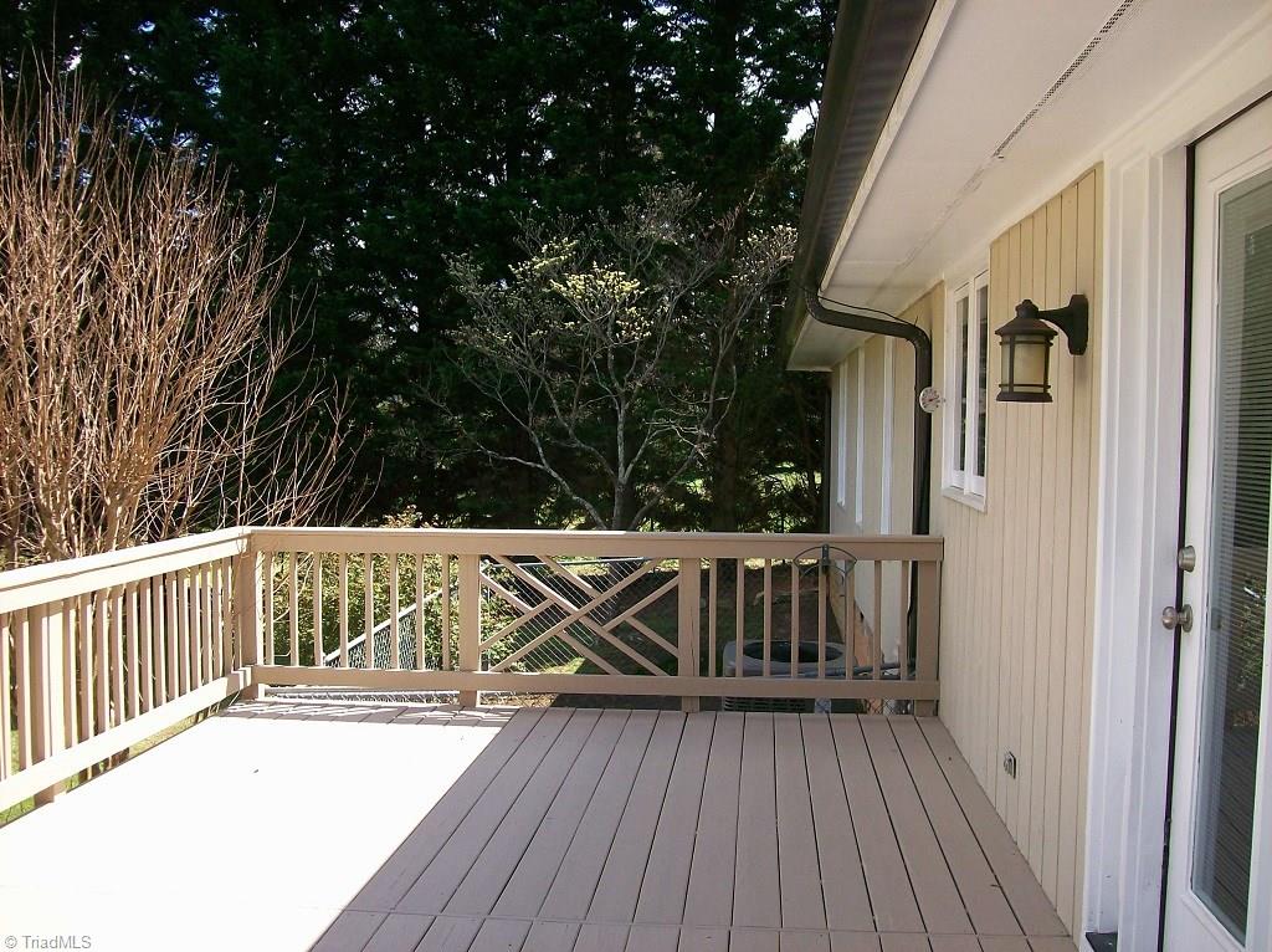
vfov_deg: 39.6
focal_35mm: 36
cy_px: 476
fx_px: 1322
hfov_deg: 51.4
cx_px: 636
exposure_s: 1/515
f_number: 2.7
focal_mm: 6
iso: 80
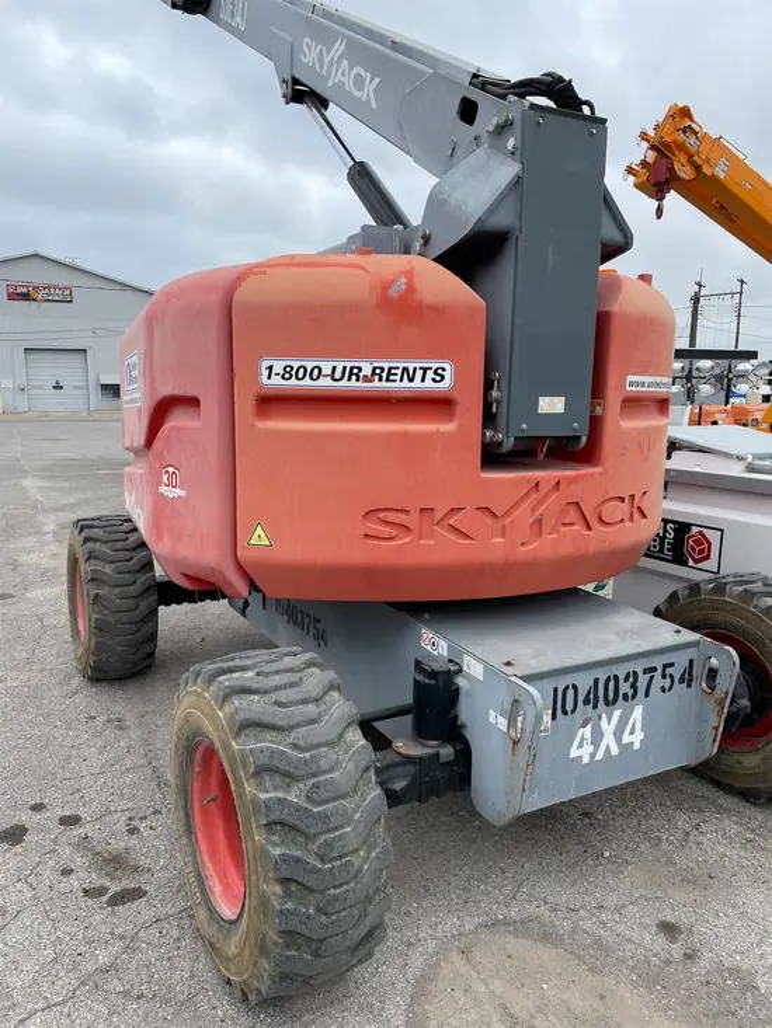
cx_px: 386
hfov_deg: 53.1
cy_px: 514
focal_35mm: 26
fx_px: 773
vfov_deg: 67.3
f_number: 1.6
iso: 50
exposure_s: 1/988
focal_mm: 4.2
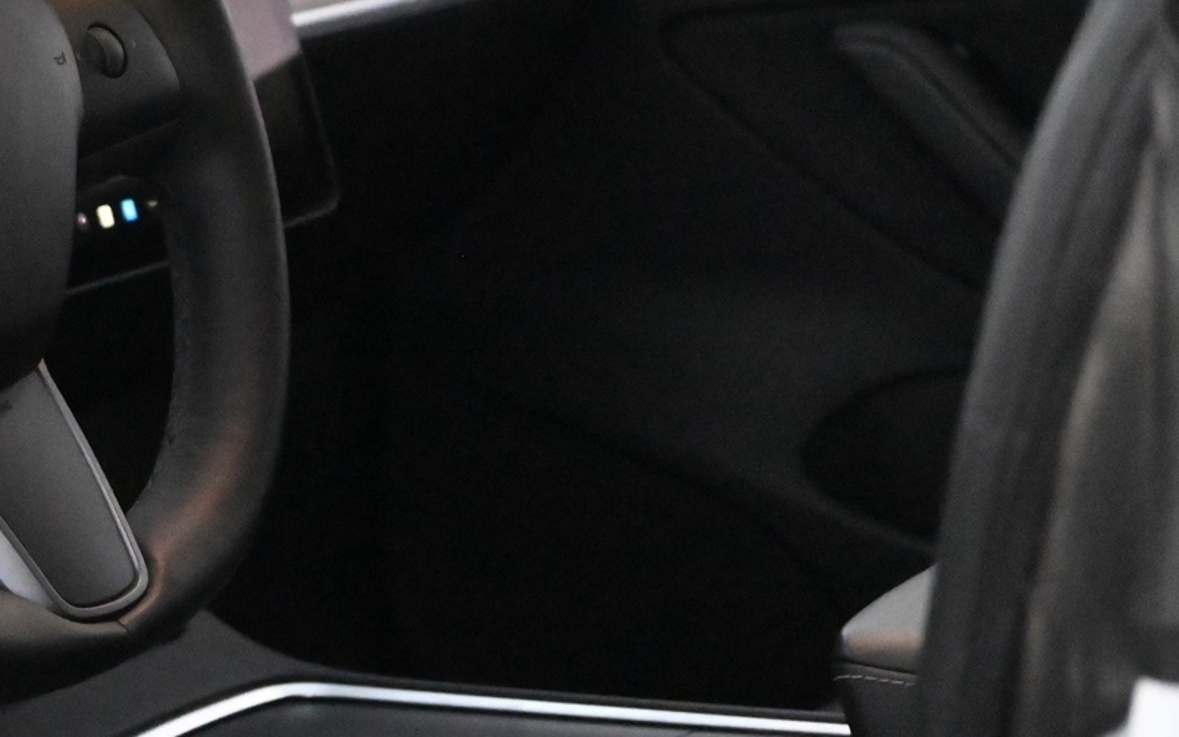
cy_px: 126
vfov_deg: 9.0
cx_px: 41
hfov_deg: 14.2
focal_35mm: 145
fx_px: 4660
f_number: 6
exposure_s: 1/80
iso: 16000
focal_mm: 47
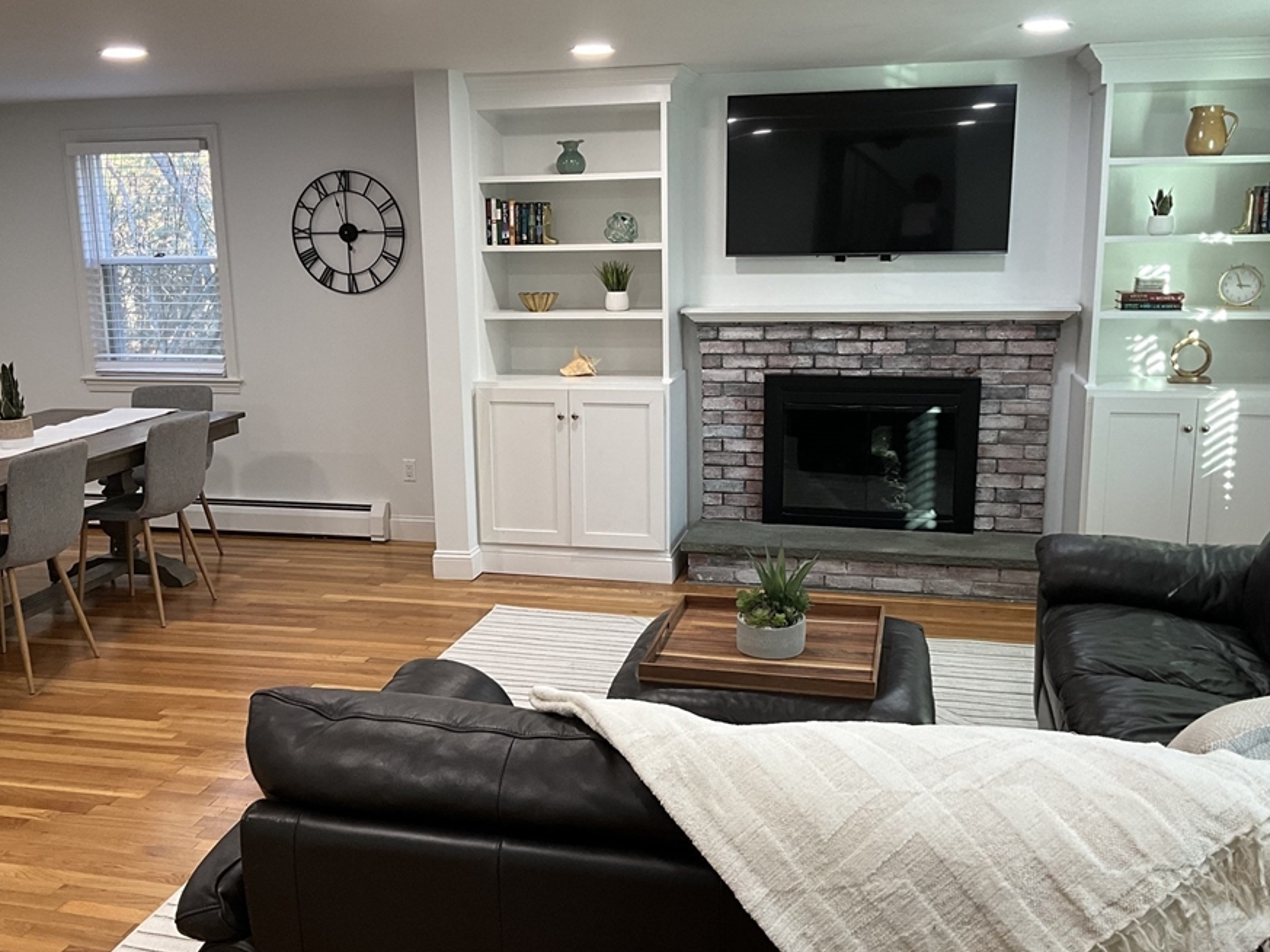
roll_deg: +0.9
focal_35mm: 34
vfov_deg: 41.8
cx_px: 601
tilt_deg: -11.6
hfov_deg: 53.9
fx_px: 1248
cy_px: 478
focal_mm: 3
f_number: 1.8
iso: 64
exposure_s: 1/60
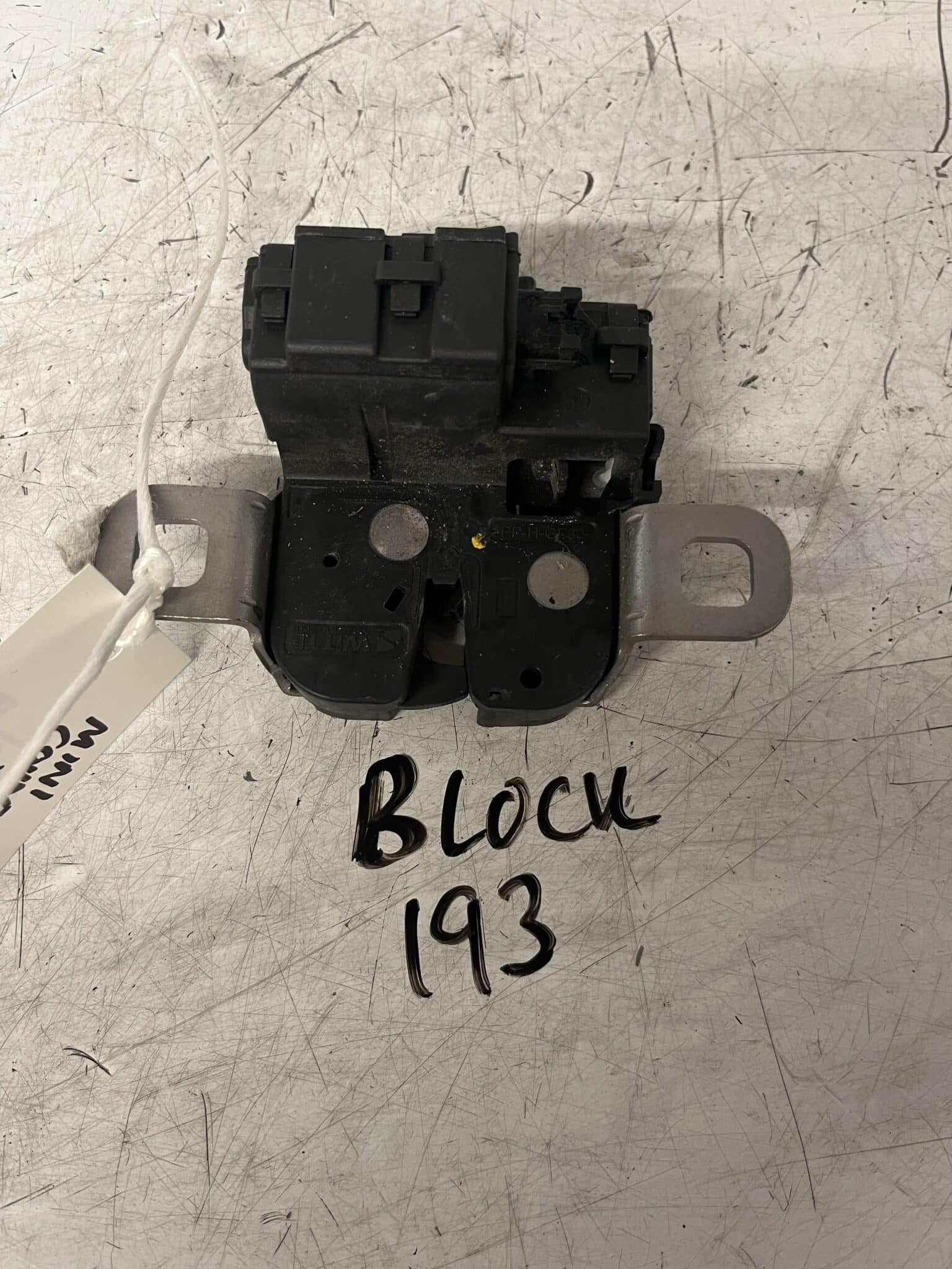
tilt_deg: -71.5
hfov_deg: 53.1
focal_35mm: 26
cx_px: 476
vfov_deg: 67.3
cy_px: 634
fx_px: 953
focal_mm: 5.1
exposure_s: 1/50
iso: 160
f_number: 1.6
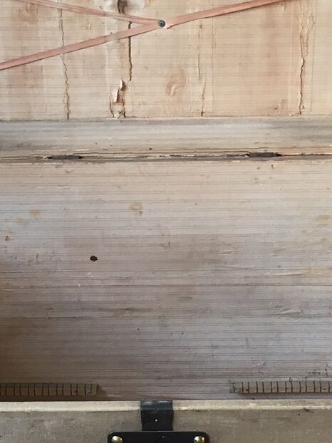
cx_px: 140
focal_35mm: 94
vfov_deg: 20.9
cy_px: 243
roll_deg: +1.2
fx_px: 1203
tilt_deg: -31.9
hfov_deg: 15.7
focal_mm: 4.15
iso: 40
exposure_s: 1/33
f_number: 2.2
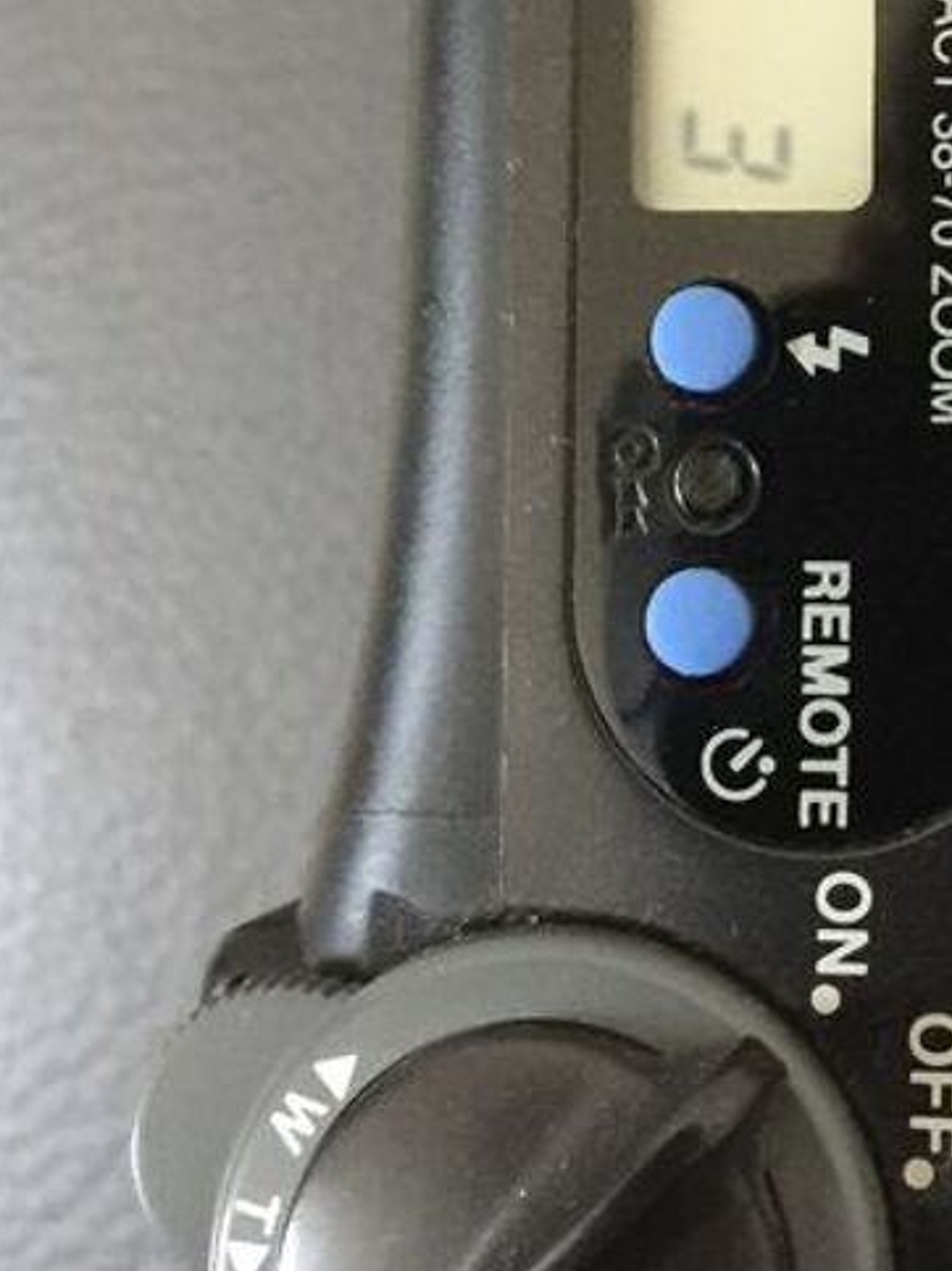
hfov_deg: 17.9
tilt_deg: -86.2
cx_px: 1005
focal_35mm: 80
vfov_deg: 24.0
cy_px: 228
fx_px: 2935
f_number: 2.2
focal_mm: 4.15
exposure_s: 1/8
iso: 200
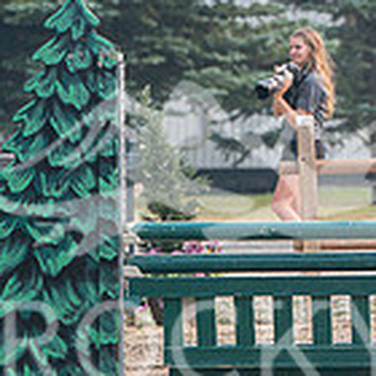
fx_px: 12842
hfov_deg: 1.7
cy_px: 101
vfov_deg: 1.7
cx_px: 599
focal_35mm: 1045
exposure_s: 1/640
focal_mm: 297
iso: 500
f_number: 5.6
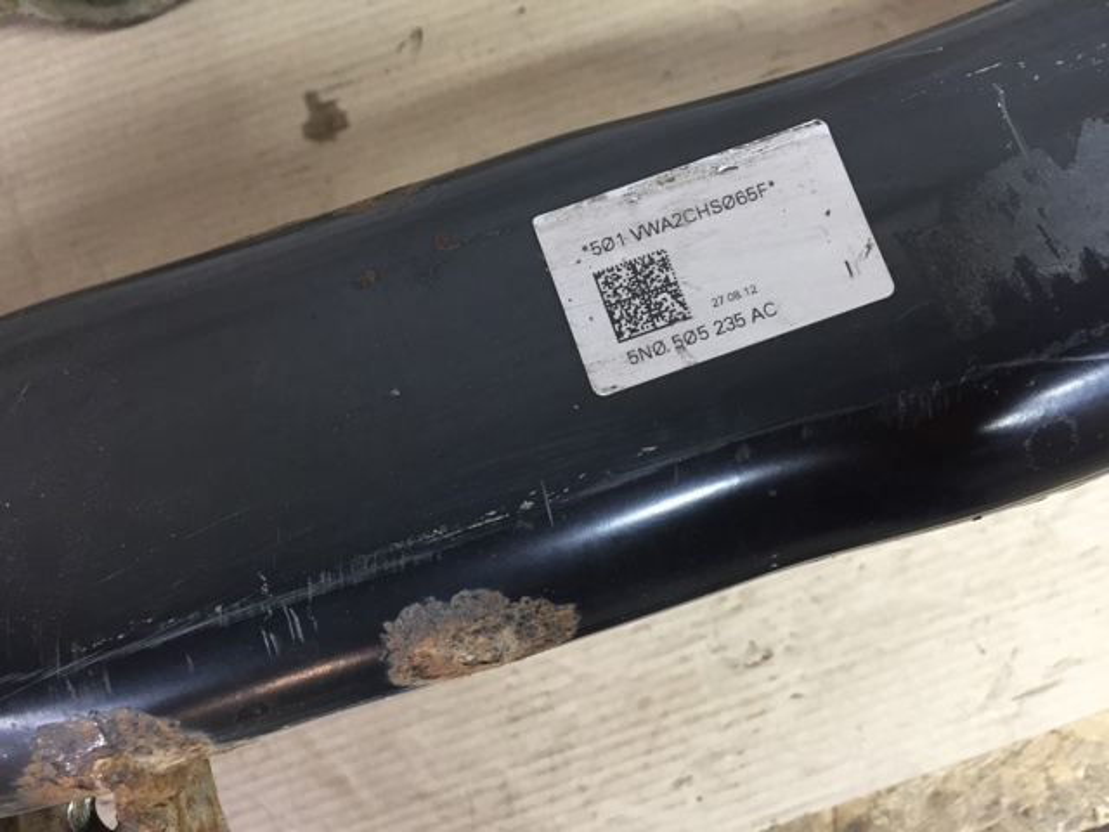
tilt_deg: -87.9
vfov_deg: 48.2
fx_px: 929
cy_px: 416
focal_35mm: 29
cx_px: 554
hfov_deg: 61.7
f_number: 2.2
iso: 125
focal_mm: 4.15
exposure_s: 1/33
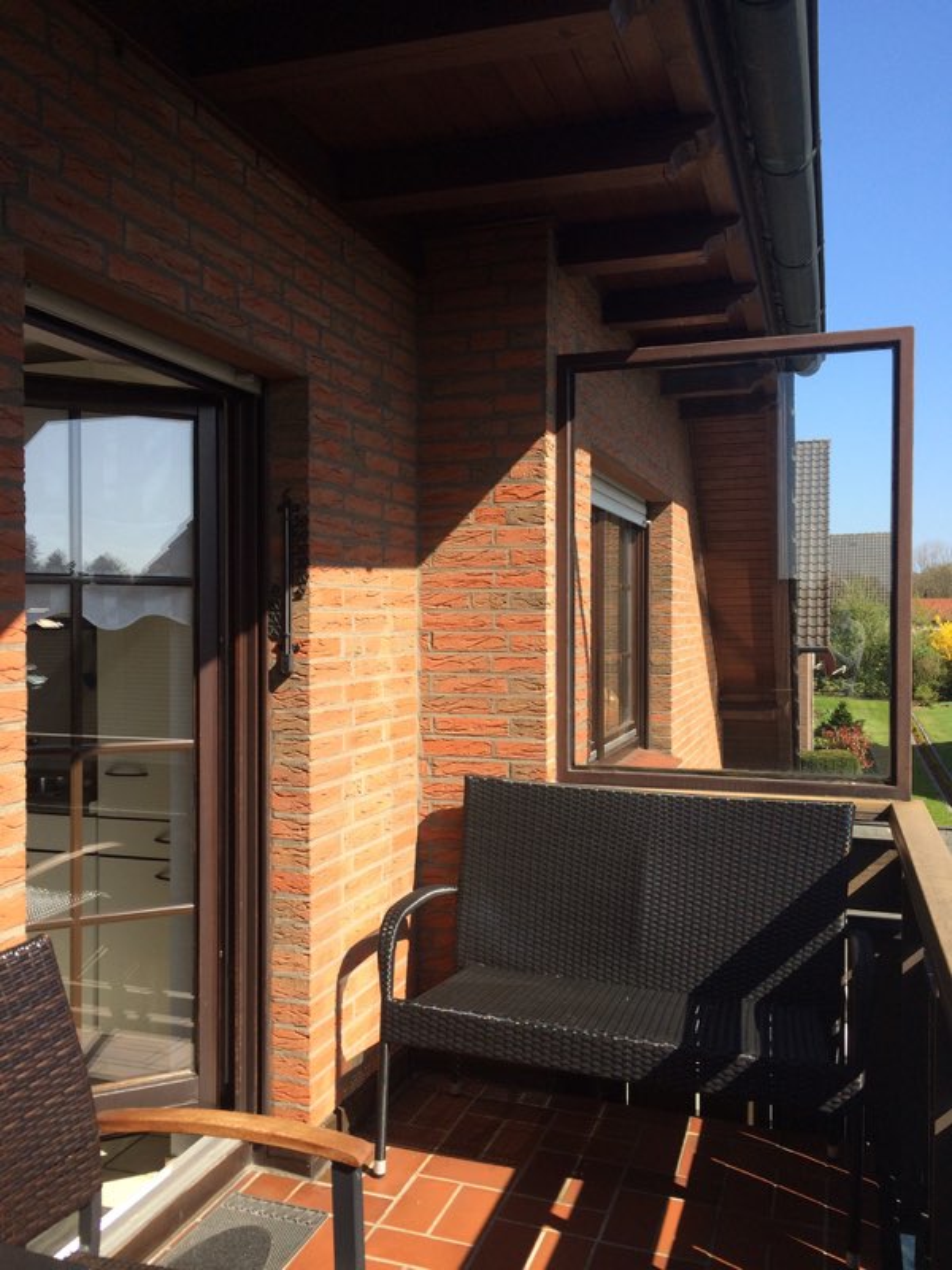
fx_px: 1063
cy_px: 635
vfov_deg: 61.7
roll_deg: -2.3
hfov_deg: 48.2
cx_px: 476
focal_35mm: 29
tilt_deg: -3.4
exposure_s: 1/933
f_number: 2.2
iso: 32
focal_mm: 4.15
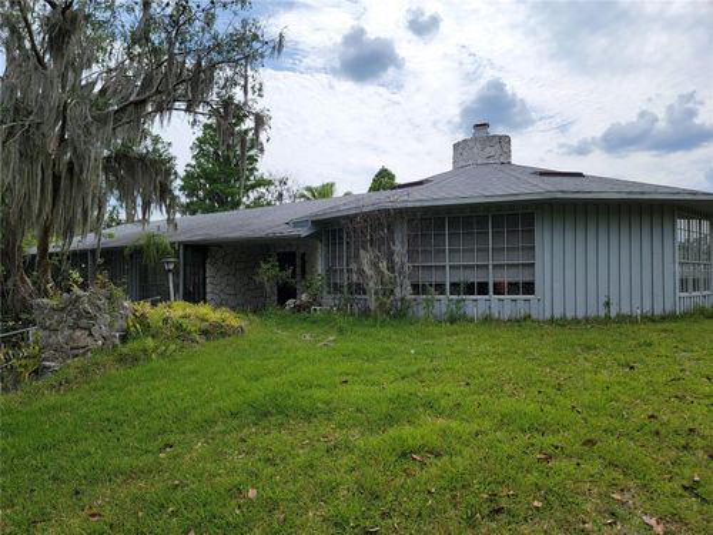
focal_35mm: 24
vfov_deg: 56.8
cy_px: 268
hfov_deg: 71.6
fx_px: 494
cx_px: 356
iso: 16
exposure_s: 1/1157
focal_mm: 6.7
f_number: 1.8
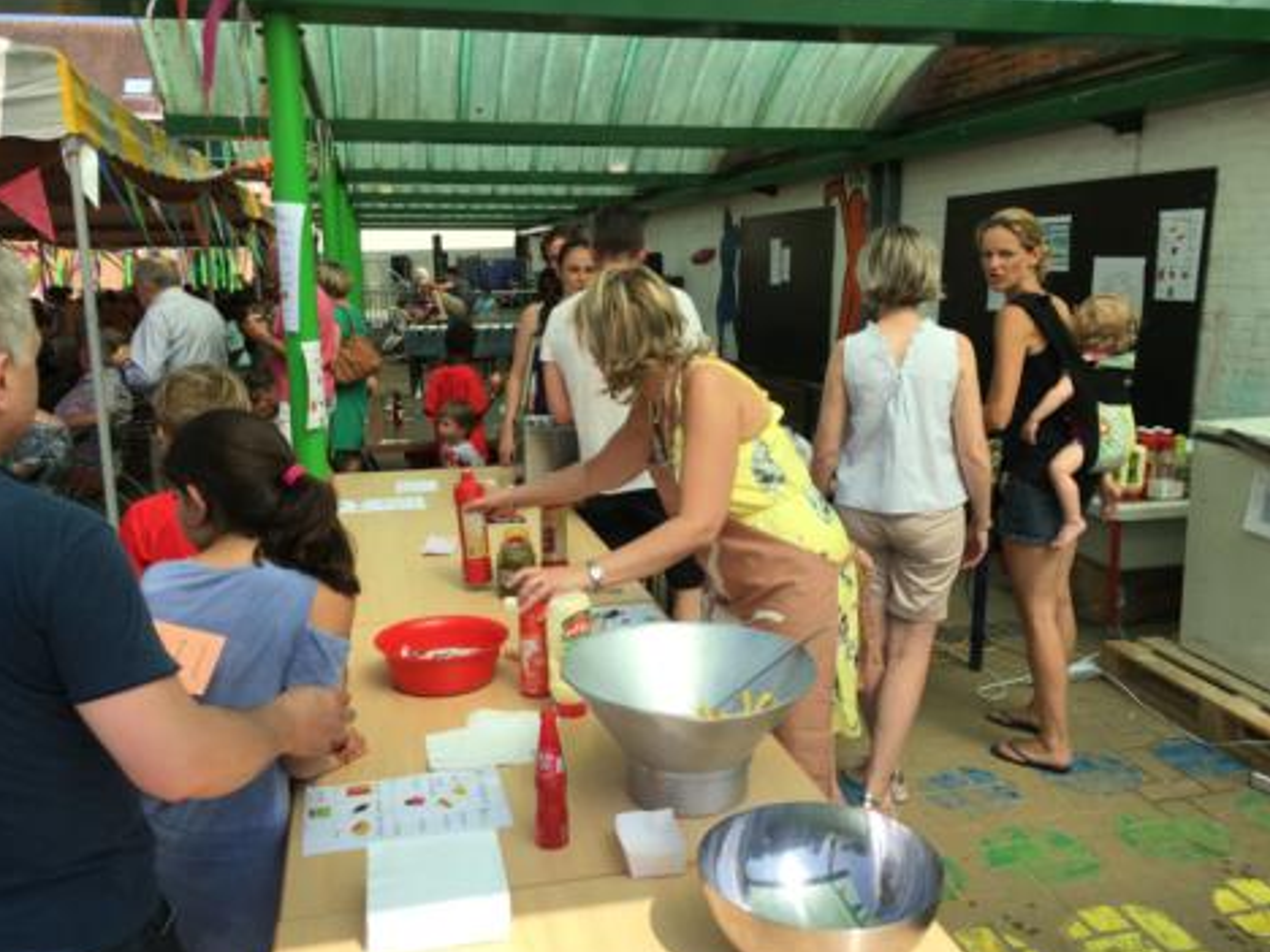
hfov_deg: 58.3
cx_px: 649
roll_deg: -0.8
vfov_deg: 45.4
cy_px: 498
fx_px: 1137
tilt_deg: -10.1
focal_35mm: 31
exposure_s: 1/1241
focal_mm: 4.15
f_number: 2.2
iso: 25
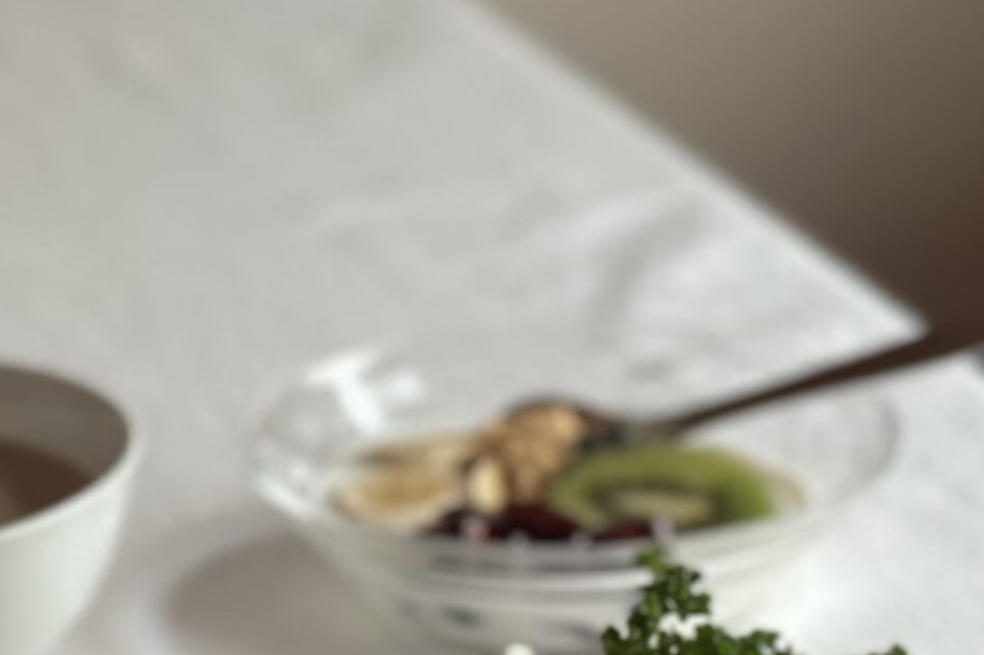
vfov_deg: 10.1
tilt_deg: -21.4
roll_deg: +2.1
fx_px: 3716
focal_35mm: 136
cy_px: 473
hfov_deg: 15.1
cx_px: 375
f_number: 1.78
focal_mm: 6.86
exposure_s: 1/60
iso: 320
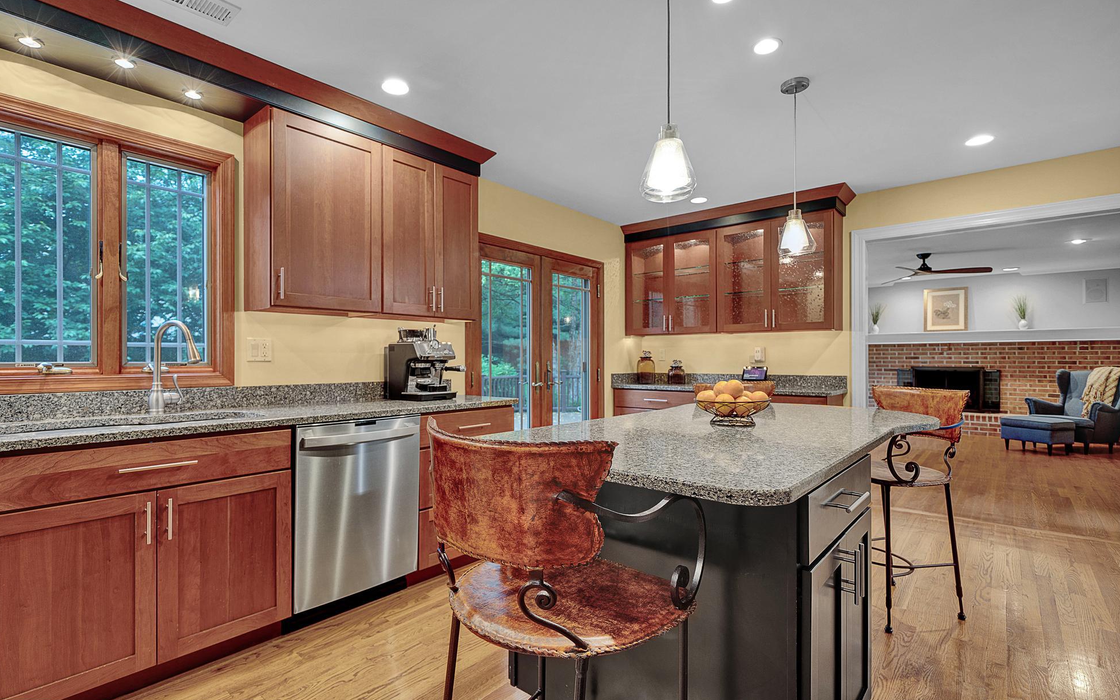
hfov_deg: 97.8
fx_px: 488
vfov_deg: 71.2
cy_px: 355
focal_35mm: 16
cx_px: 537
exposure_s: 1/4
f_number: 4
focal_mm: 15
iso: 200
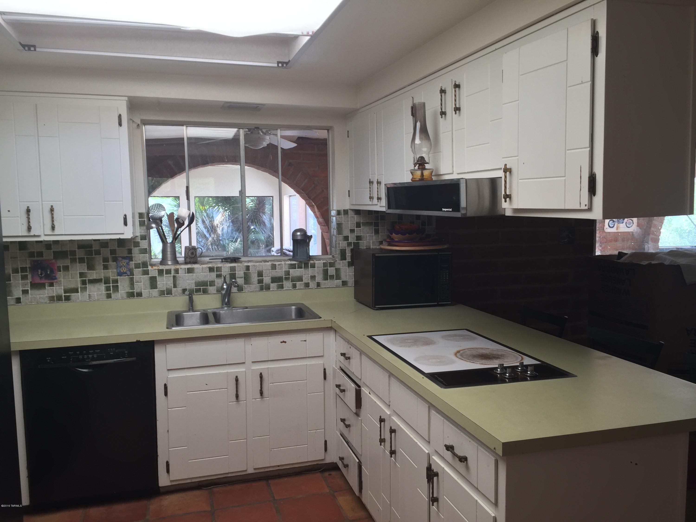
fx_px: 583
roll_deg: -0.1
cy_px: 261
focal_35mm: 29
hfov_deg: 61.7
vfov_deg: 48.2
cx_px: 348
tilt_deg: -6.3
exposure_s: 1/60
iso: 32
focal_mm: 4.15
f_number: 2.2
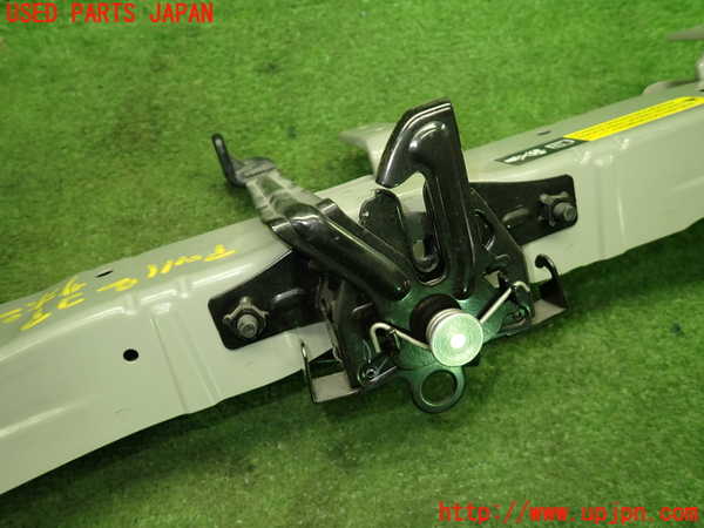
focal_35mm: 25
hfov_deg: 69.4
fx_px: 508
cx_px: 352
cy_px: 264
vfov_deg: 54.9
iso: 200
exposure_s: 1/40
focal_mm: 4.5
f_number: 2
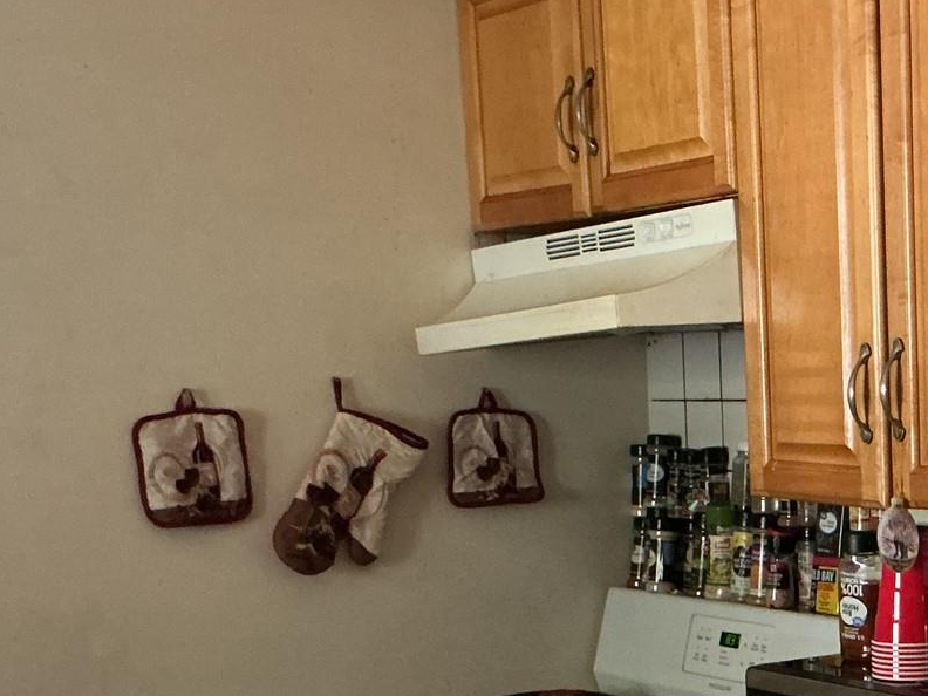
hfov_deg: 25.0
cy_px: 680
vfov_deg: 19.1
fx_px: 2011
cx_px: 879
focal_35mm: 75
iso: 320
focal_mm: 3
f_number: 1.8
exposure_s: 1/40
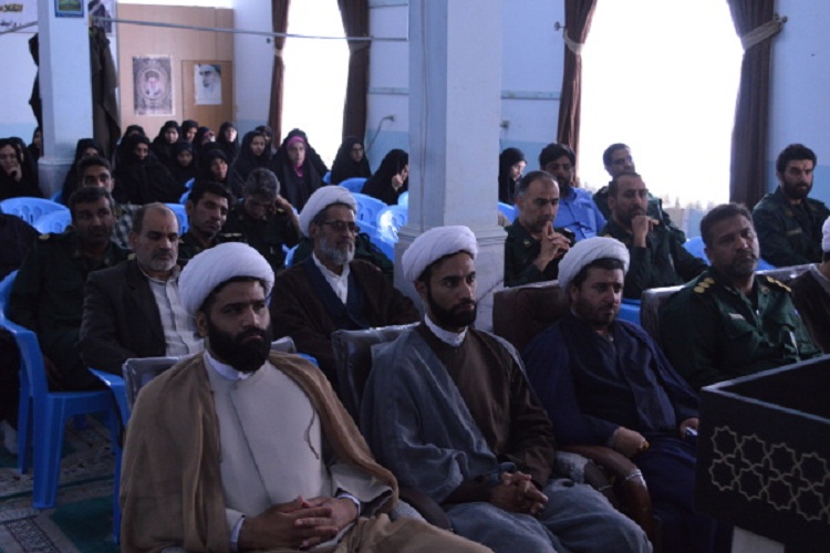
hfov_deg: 42.3
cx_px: 415
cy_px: 276
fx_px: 1072
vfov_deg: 28.9
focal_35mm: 46
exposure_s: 1/100
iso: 1600
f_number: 5
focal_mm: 31
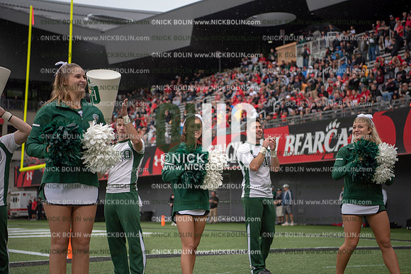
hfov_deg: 32.4
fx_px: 708
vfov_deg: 21.9
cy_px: 137
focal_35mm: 62
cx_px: 206
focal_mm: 62
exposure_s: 1/1000
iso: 250
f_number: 2.8
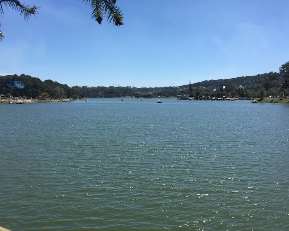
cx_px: 143
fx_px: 308
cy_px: 95
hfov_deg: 50.3
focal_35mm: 36
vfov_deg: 41.0
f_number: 2.2
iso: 32
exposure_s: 1/2326
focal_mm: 4.15
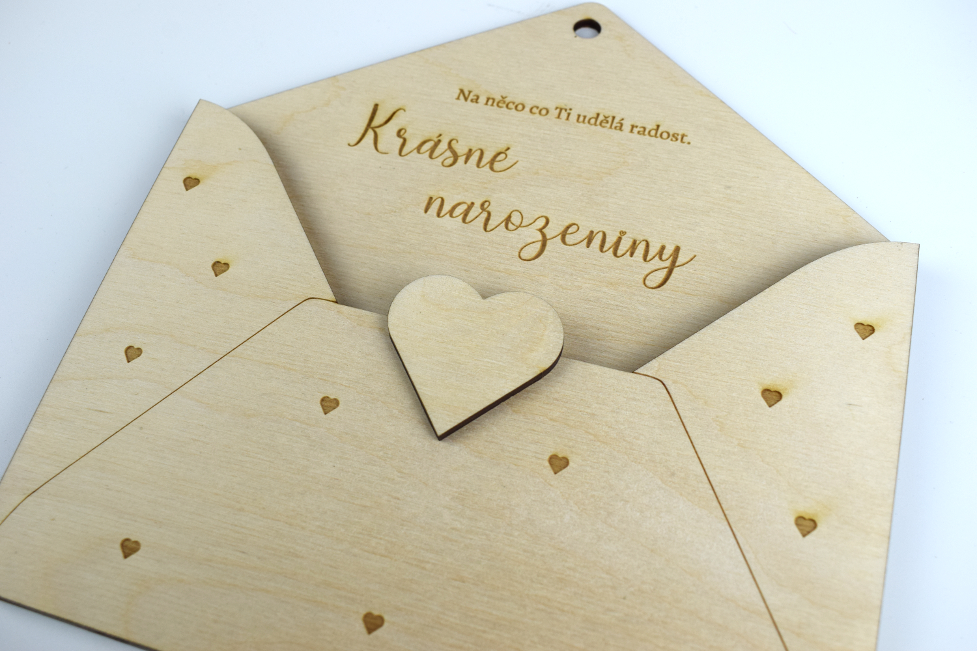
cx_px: 488
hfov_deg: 53.1
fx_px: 977
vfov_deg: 36.9
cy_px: 326
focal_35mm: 36
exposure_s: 1/200
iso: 400
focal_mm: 24
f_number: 8
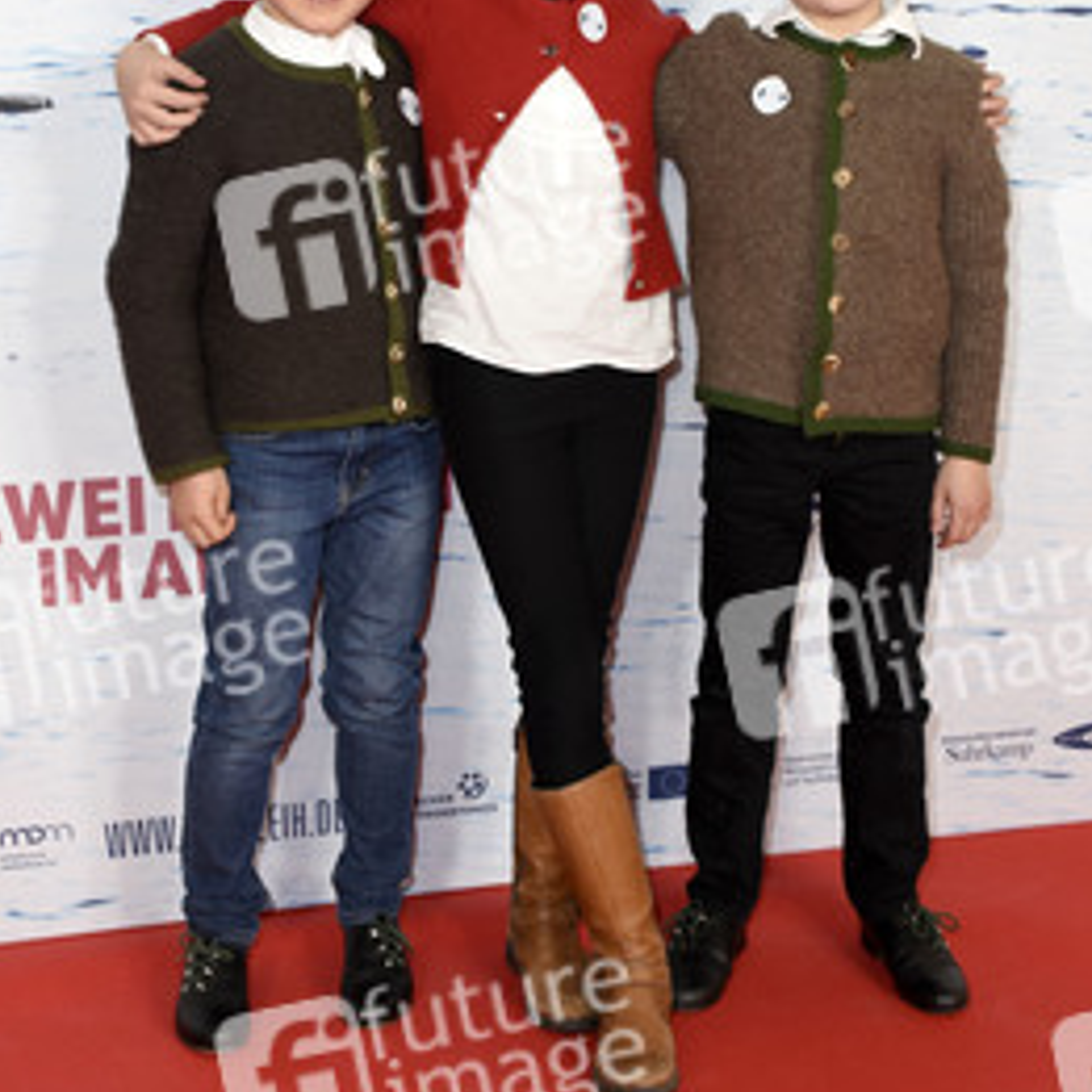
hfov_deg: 32.4
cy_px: 431
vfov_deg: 32.3
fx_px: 1879
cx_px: 552
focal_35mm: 53
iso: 640
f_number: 6.3
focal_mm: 27
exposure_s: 1/60
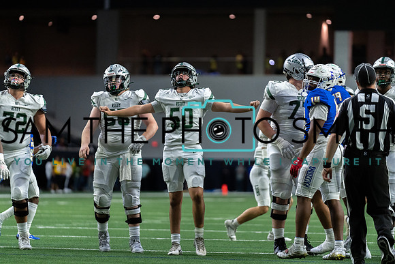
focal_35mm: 200
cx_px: 198
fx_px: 2195
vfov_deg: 6.9
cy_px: 132
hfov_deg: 10.3
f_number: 2.8
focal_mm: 200
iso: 2500
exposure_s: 1/800
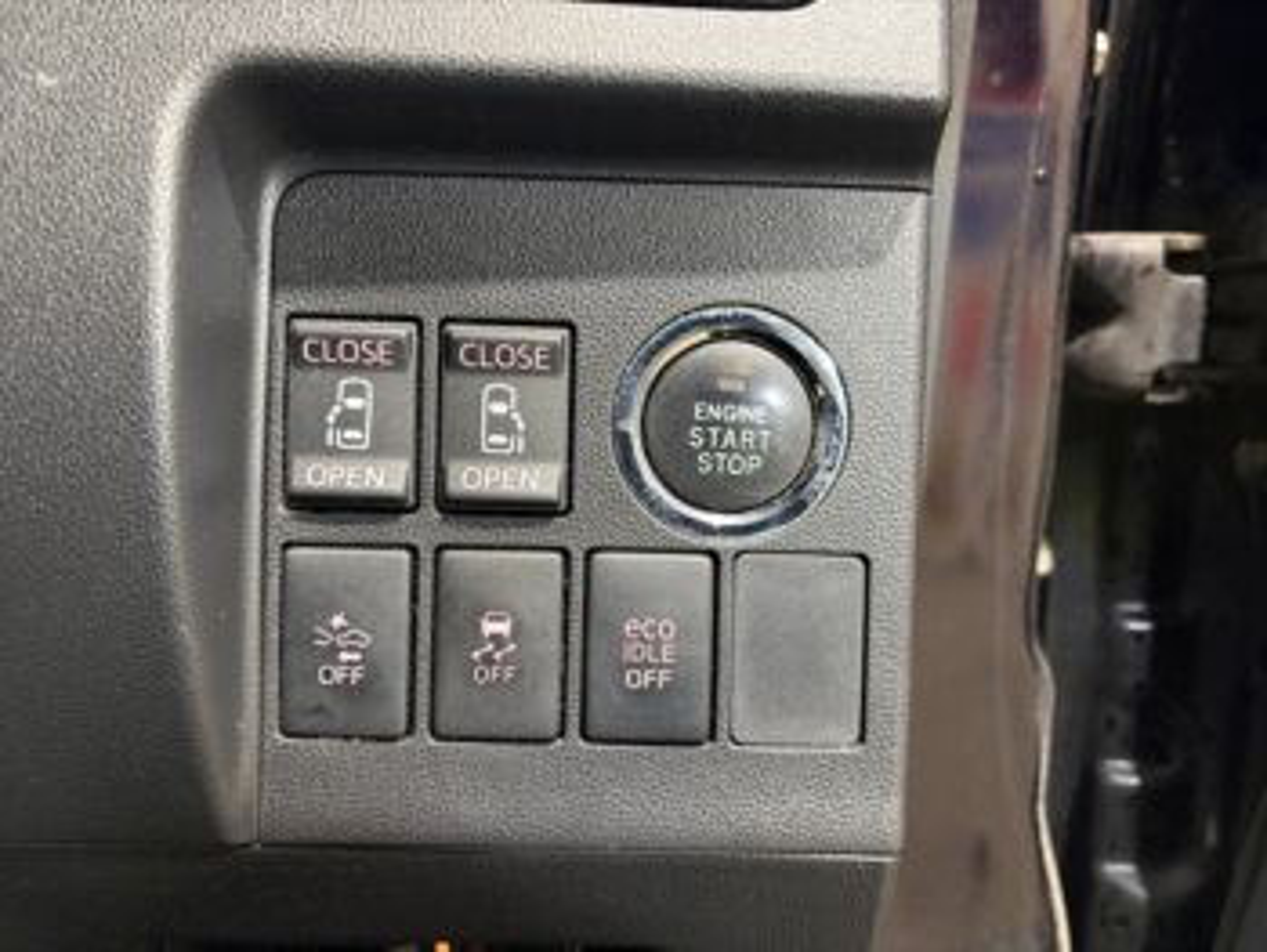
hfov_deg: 67.3
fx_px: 952
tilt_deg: -11.6
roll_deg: -1.0
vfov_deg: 53.1
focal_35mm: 26
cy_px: 476
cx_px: 634
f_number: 1.6
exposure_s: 1/33
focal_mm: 5.96
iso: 500
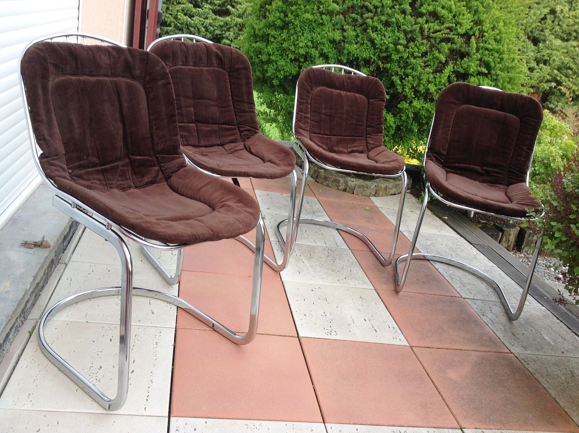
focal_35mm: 35
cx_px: 290
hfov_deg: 52.7
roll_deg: -11.2
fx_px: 585
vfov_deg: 40.6
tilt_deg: -20.2
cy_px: 216
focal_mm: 4.28
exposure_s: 1/120
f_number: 2.4
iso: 80
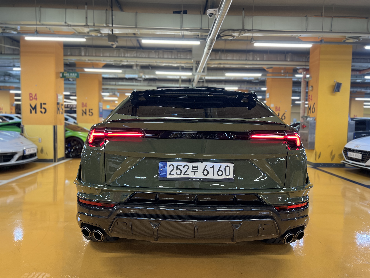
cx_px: 185
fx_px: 278
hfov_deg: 67.3
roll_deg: -1.1
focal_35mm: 26
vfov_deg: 53.1
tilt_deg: -3.1
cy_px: 139
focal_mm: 5.7
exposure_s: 1/60
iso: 100
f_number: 1.5
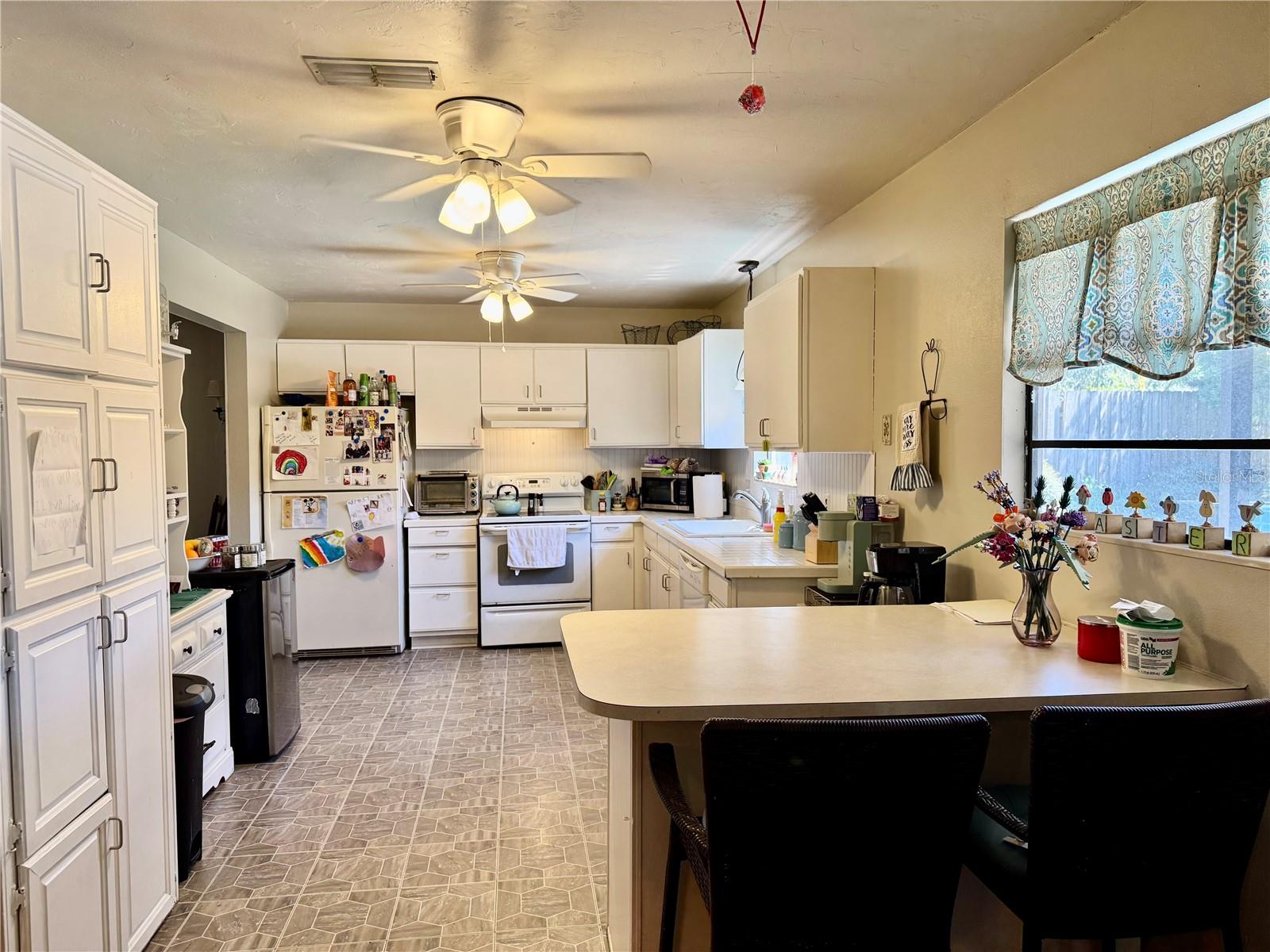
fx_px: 881
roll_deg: +0.0
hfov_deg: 71.6
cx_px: 635
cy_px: 476
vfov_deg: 56.8
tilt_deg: -2.9
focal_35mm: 24
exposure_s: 1/120
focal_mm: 6.76
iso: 160
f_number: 1.78
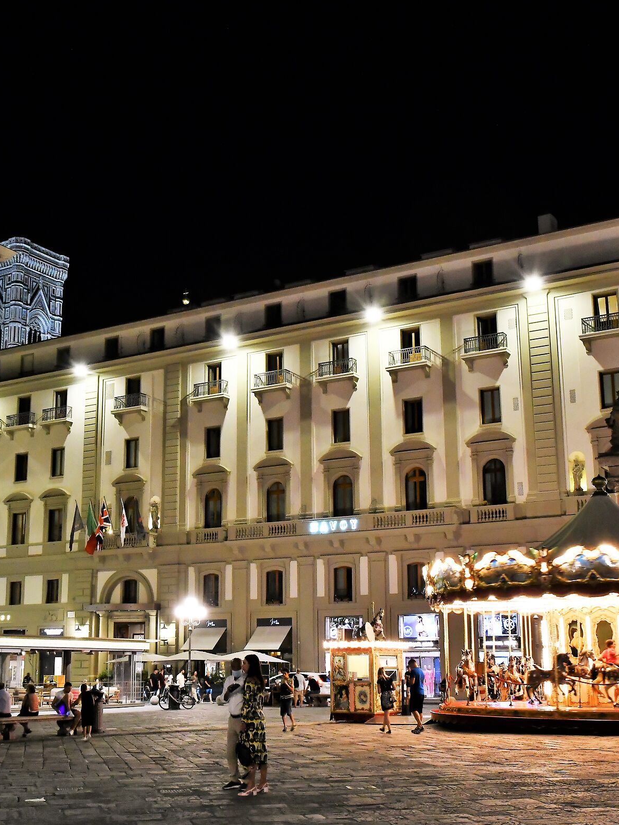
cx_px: 254
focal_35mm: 44
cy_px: 415
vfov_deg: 42.9
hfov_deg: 32.8
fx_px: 1049
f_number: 7.1
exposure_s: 1/20
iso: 1600
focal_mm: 20
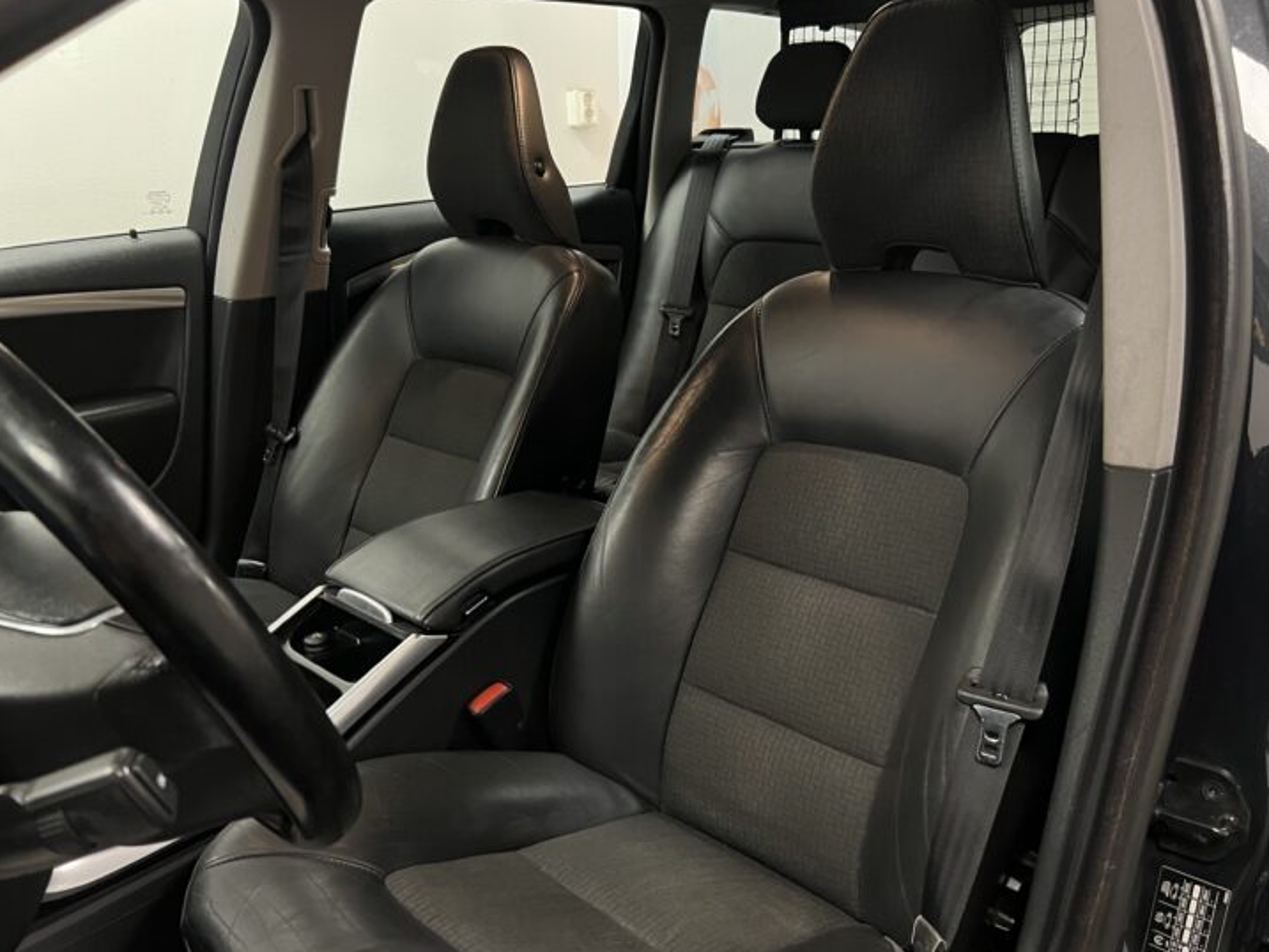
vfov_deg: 48.2
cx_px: 701
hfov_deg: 61.5
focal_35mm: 29
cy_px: 510
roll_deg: +0.7
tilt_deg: -19.4
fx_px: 1063
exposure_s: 1/50
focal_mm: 5.7
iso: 400
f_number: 1.5
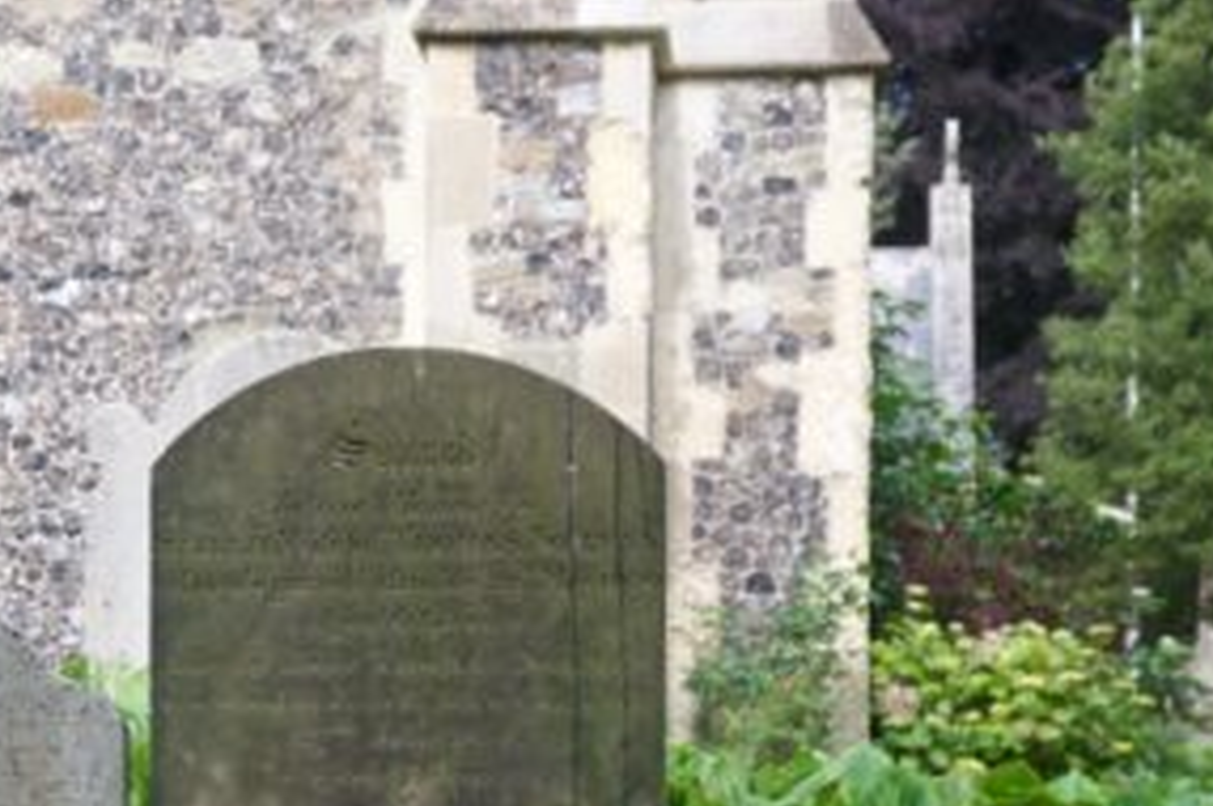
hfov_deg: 16.2
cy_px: 702
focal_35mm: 126
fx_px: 4241
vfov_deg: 10.8
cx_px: 225
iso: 100
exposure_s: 1/100
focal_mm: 48
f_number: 5
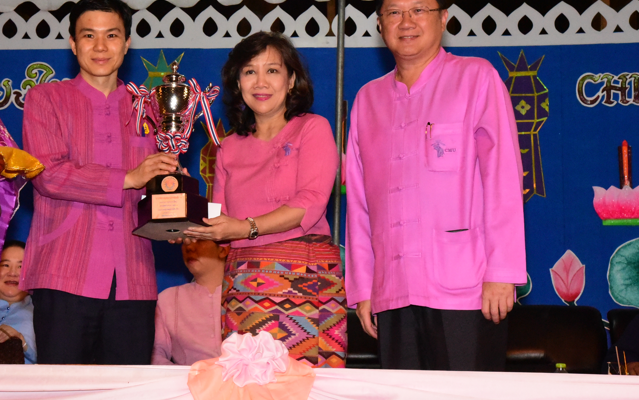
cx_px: 195
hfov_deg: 20.1
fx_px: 1794
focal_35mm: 103
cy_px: 151
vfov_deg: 12.7
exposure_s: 1/100
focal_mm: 65
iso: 12800
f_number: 14
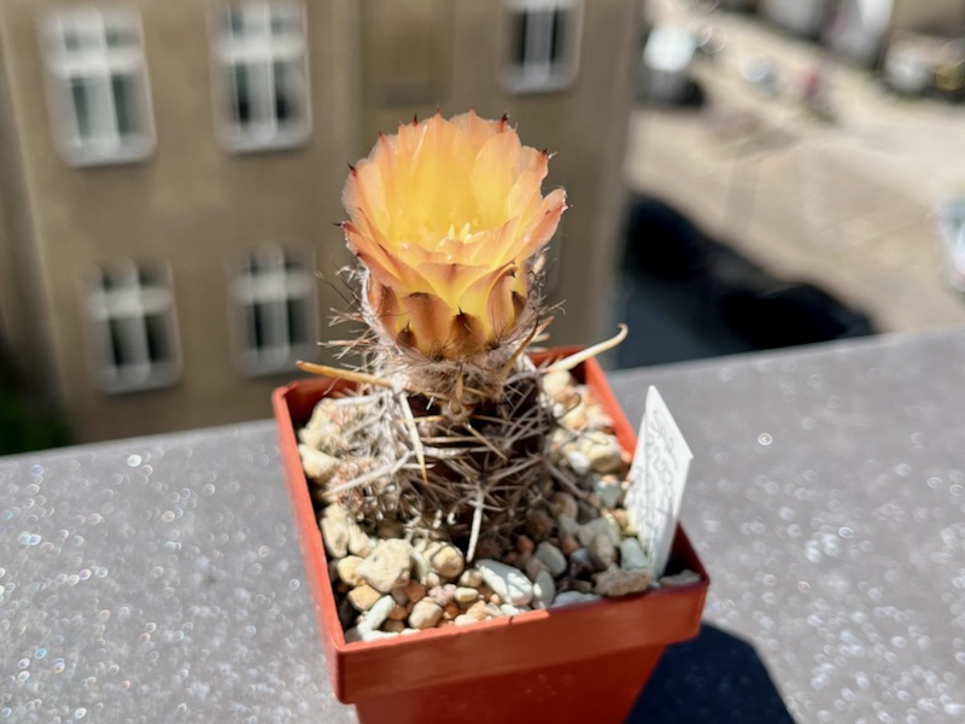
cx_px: 482
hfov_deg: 67.3
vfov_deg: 53.1
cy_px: 362
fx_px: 725
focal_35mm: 26
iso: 50
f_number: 1.6
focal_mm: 5.1
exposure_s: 1/2101
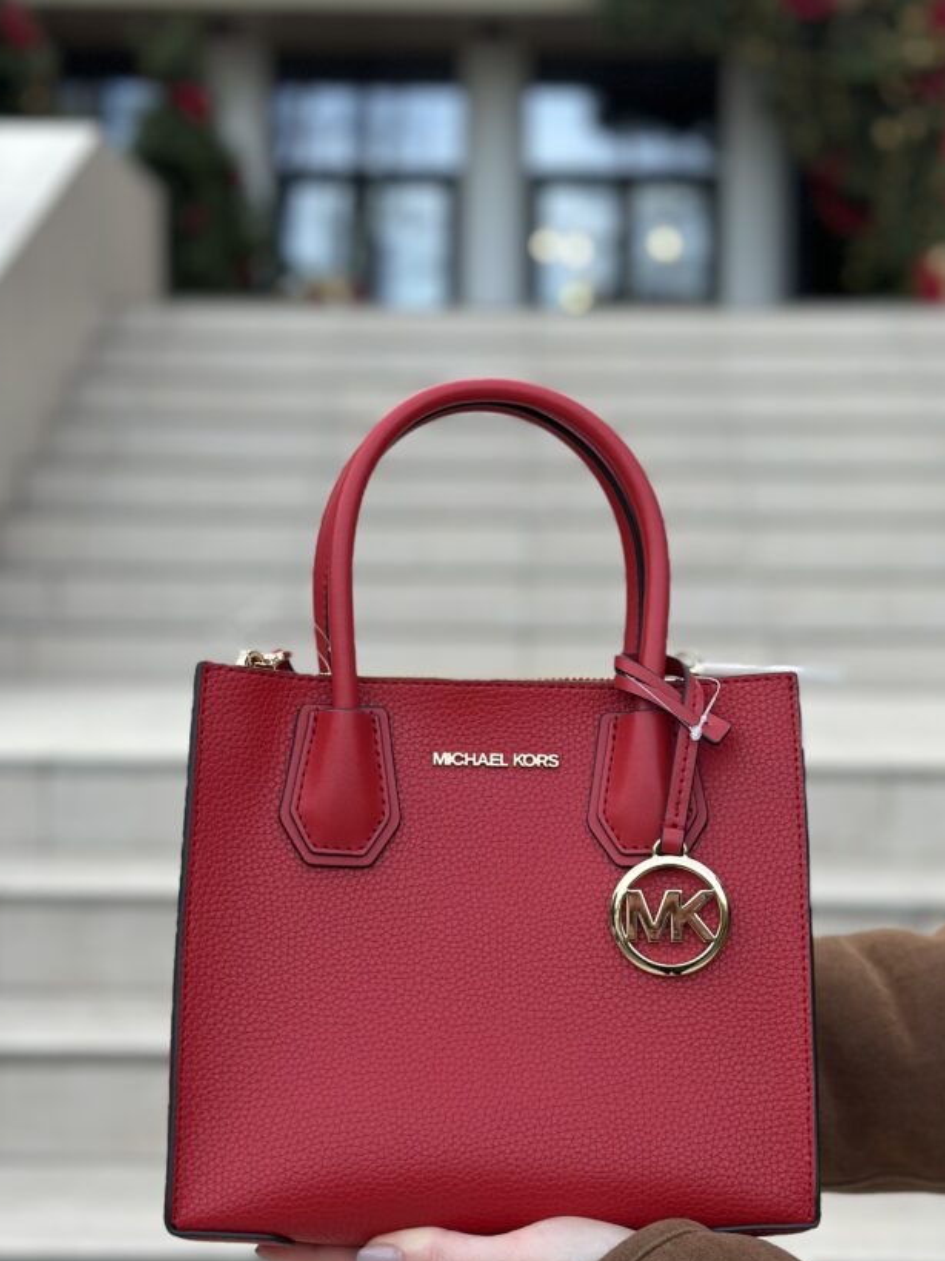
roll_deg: -0.6
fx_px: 2185
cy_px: 714
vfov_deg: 32.1
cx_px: 517
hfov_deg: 24.4
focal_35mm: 60
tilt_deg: -2.3
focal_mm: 6.86
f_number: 1.78
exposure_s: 1/364
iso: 80
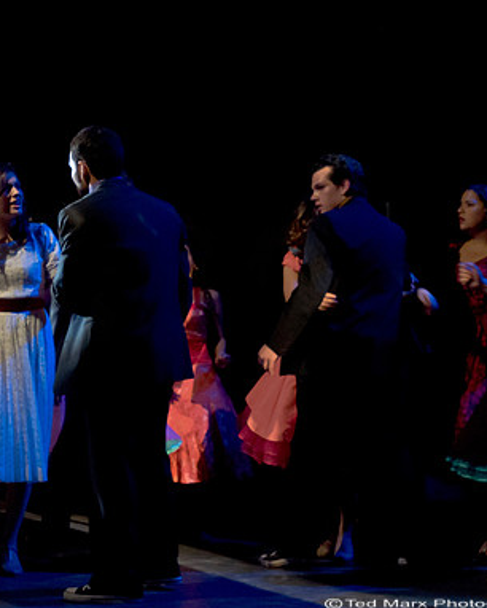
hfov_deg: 20.3
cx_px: 94
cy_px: 303
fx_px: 1345
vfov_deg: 25.5
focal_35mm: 75
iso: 3200
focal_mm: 35
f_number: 2.8
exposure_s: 1/100
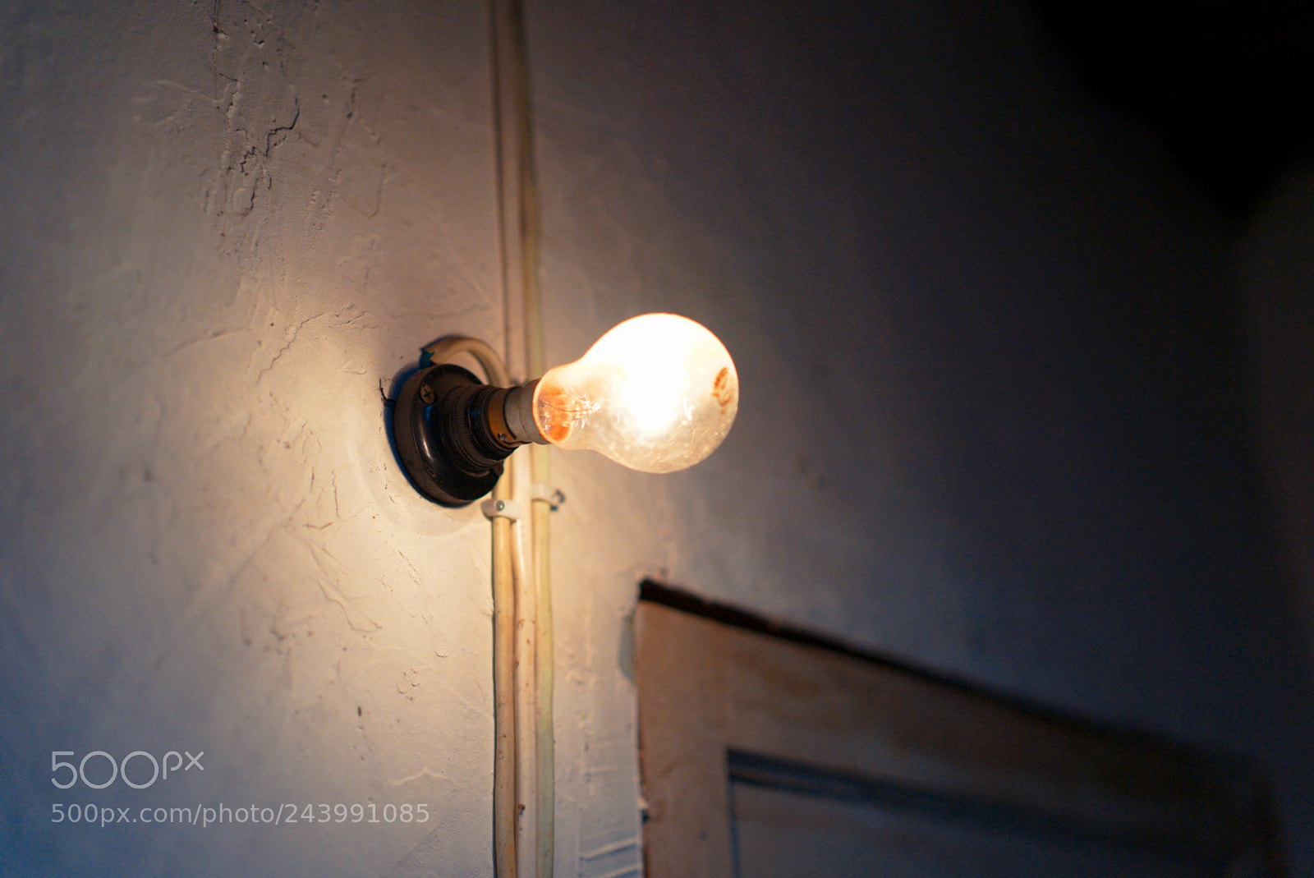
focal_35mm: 50
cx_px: 657
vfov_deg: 27.0
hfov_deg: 39.6
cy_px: 439
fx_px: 1826
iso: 1250
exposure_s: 1/2000
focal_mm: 50
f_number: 1.7
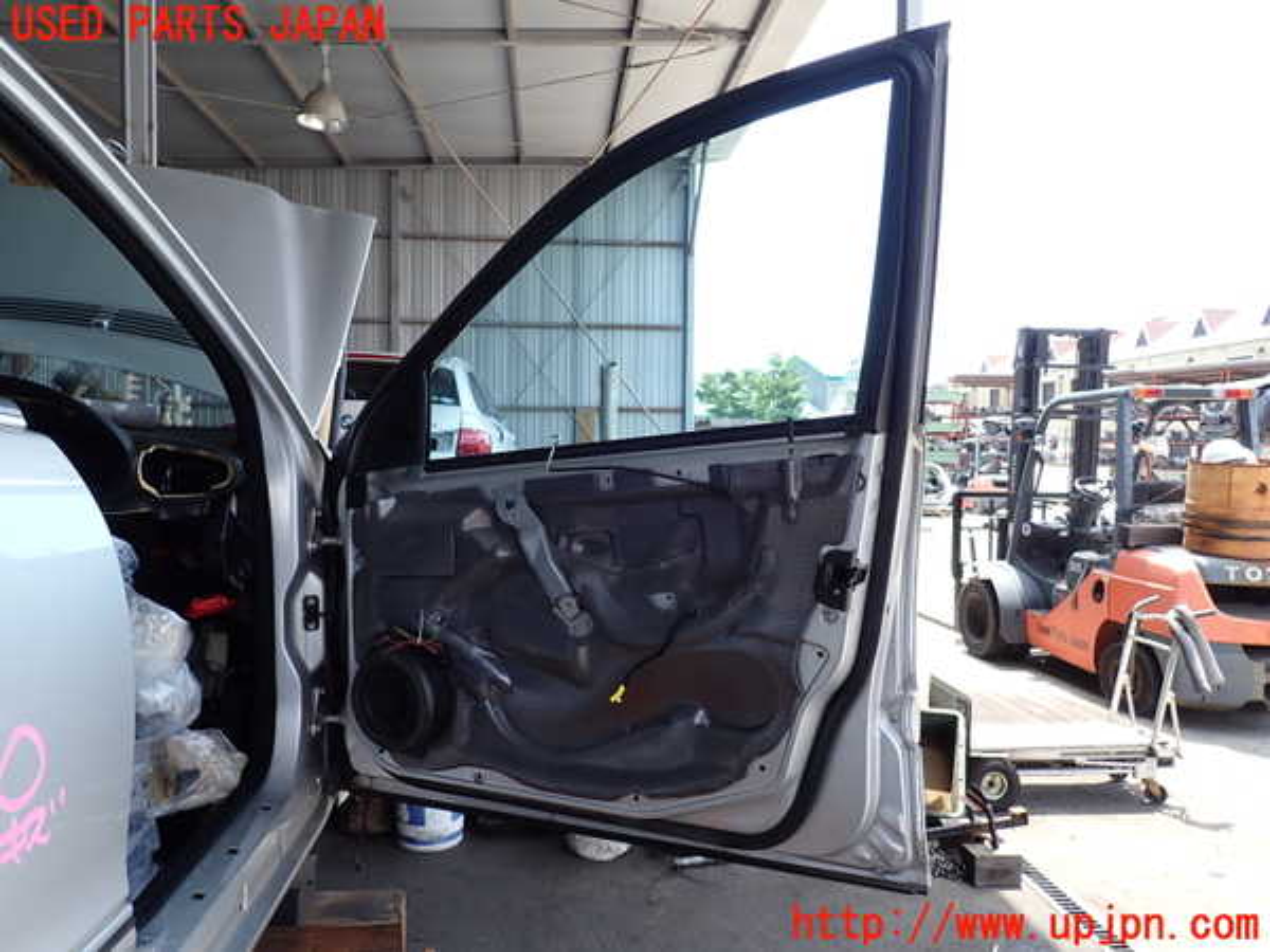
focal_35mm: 25
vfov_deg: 54.9
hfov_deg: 69.4
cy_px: 476
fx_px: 917
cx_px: 635
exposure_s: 1/200
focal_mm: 4.5
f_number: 2.8
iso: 100
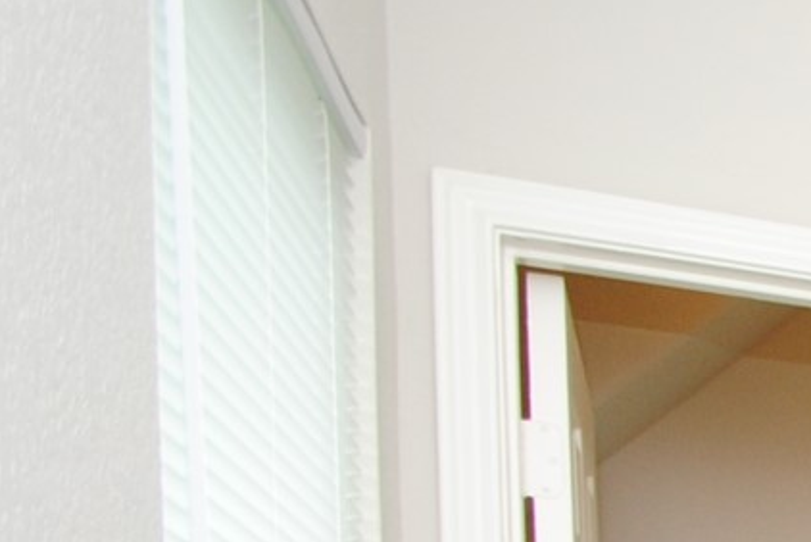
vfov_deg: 15.2
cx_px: 1988
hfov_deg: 14.7
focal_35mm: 77
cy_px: 986
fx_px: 1736
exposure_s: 1/60
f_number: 4
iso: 200
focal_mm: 10
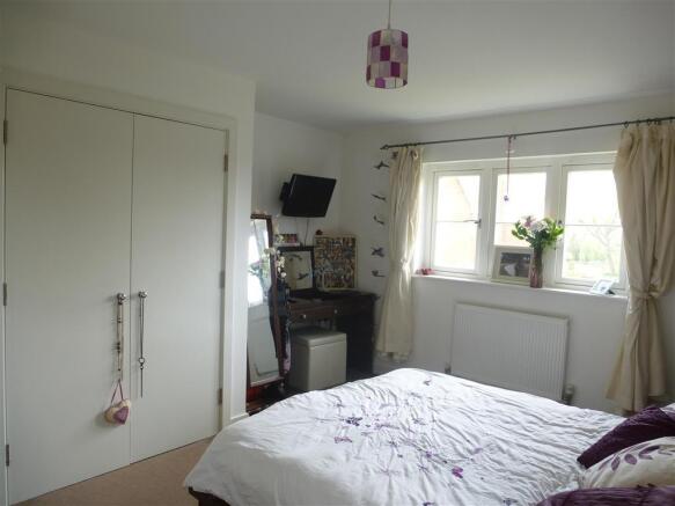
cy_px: 253
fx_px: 468
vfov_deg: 56.8
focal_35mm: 24
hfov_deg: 71.6
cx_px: 338
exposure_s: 1/50
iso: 100
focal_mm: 4.3
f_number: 3.3
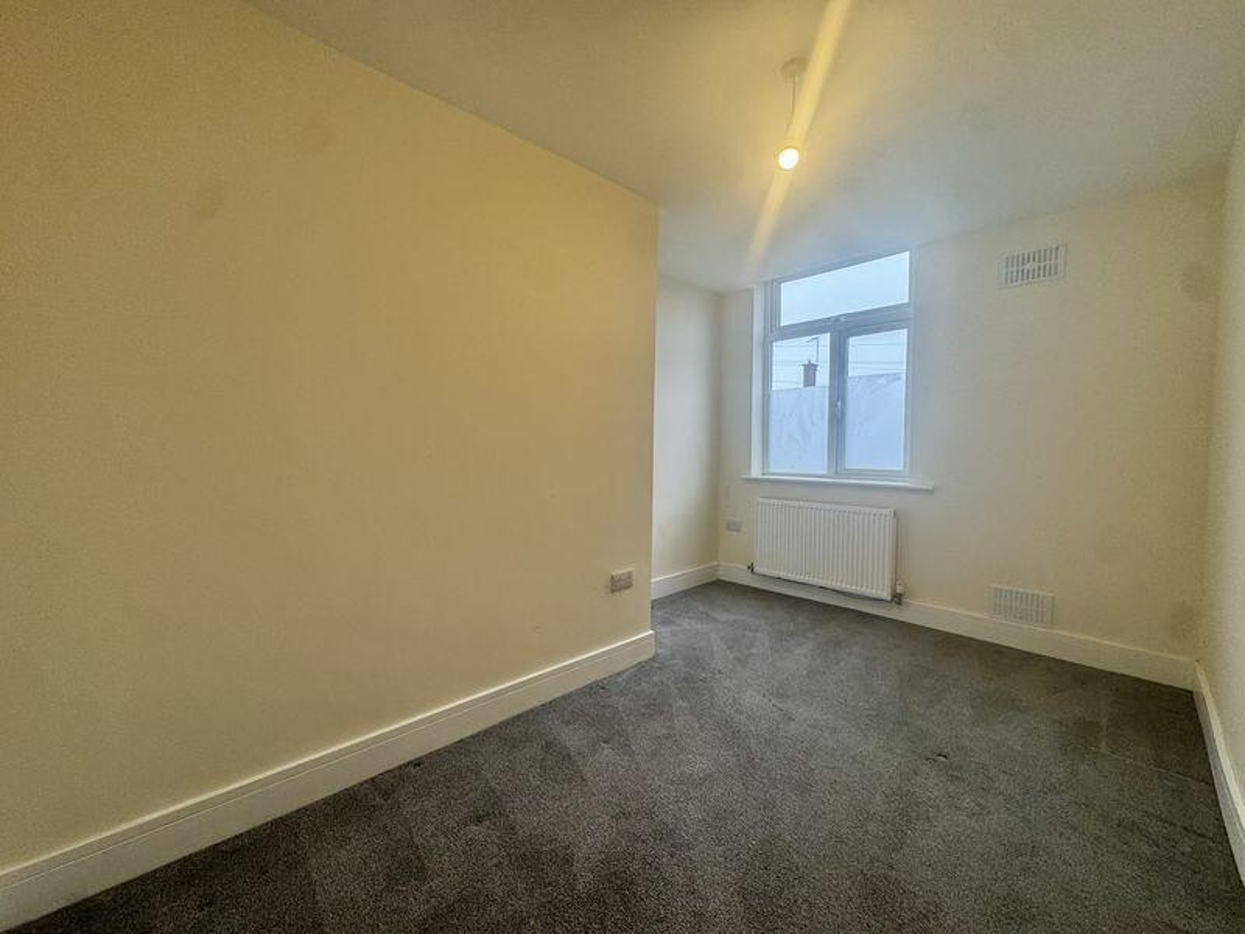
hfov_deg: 102.1
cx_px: 622
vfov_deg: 85.7
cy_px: 467
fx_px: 504
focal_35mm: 14
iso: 125
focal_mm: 2.22
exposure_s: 1/100
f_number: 2.2
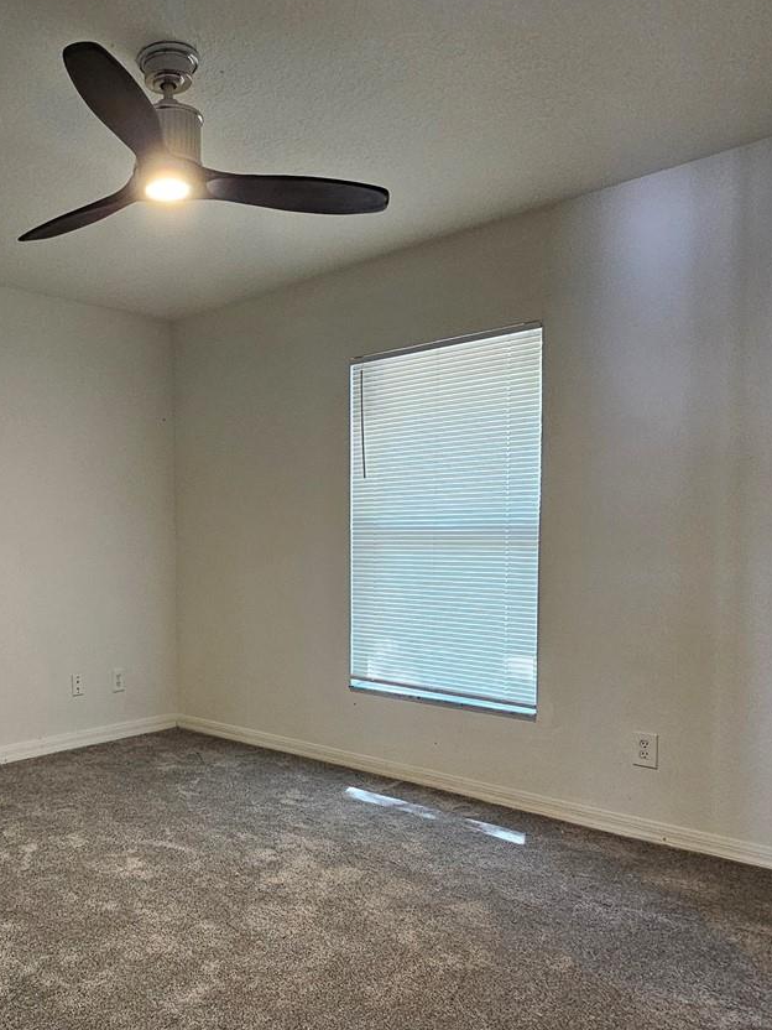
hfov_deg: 51.2
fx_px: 743
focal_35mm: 25
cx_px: 146
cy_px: 584
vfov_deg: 69.1
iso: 320
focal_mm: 2.2
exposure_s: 1/40
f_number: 2.2
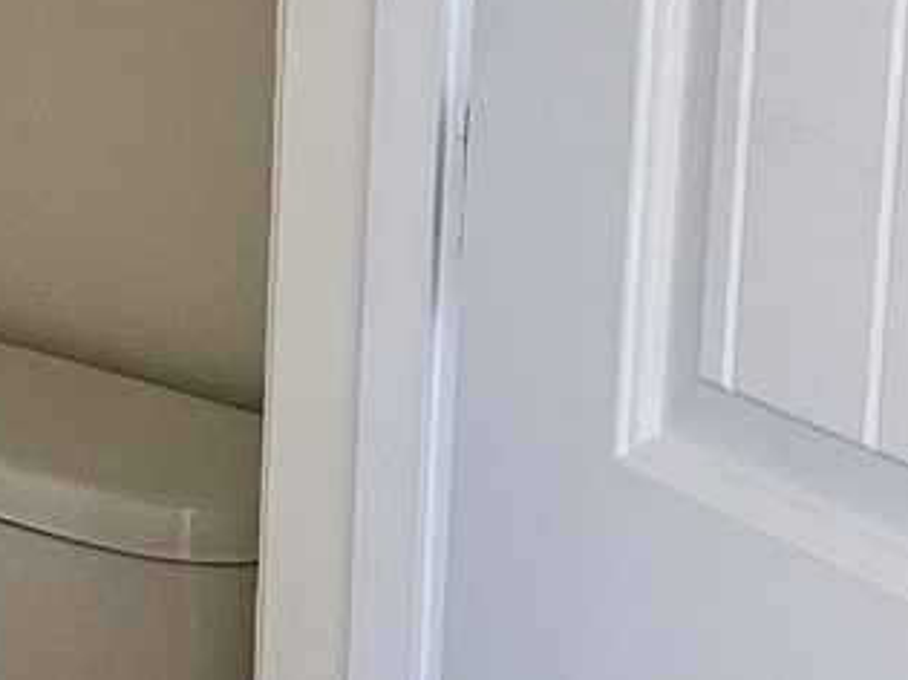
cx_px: 98
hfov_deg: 16.6
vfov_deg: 12.5
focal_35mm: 117
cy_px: 6
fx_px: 3068
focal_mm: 6.3
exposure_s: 1/240
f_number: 1.7
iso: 500
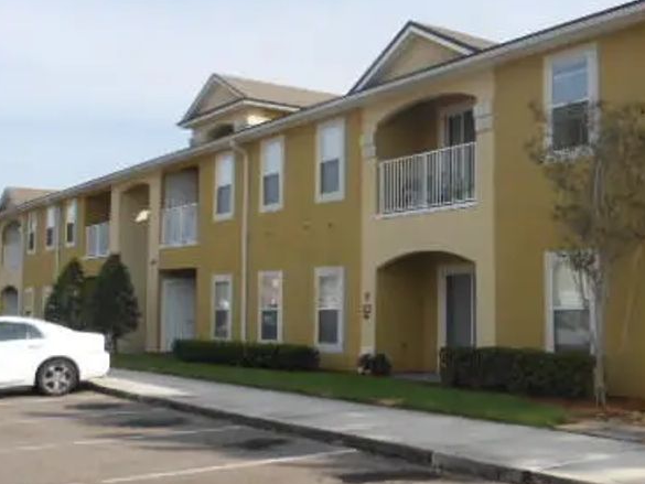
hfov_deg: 37.9
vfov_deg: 29.7
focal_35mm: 49
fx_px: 913
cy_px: 226
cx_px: 483
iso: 80
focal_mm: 5
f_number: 3.7
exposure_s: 1/640
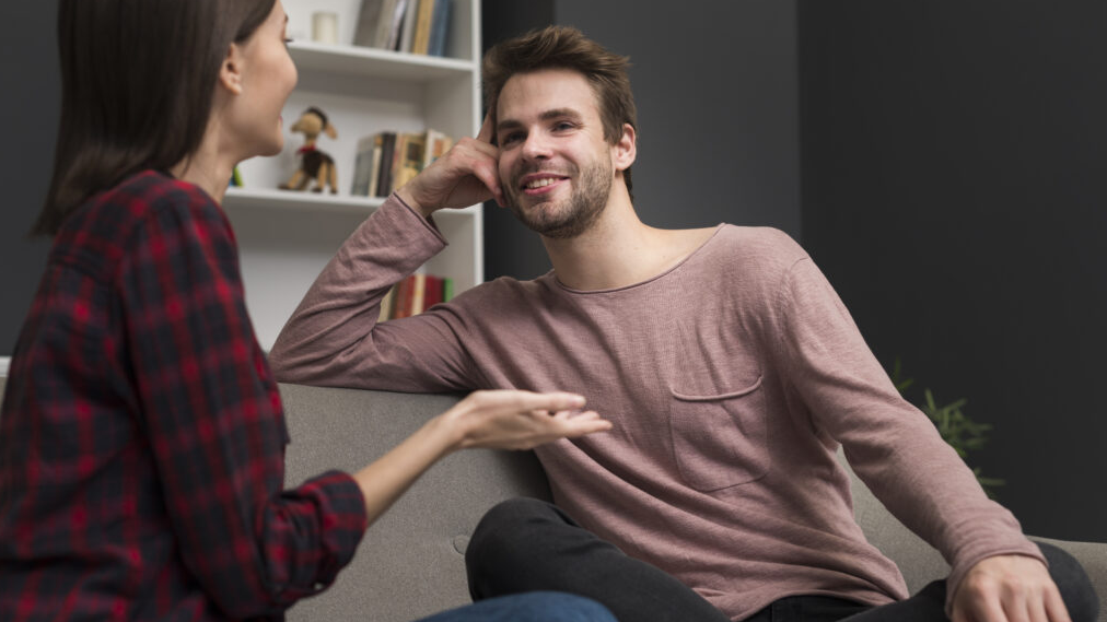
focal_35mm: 53
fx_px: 1556
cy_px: 332
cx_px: 555
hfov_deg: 39.2
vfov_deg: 22.6
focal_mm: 50
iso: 250
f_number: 3.5
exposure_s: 1/160
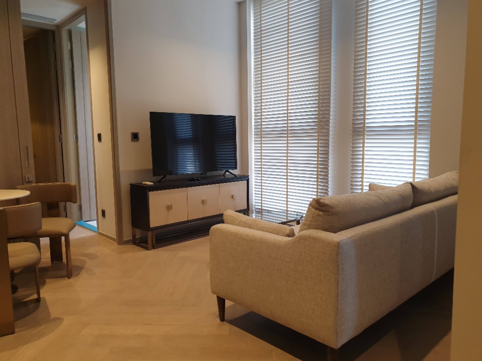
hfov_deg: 67.3
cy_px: 180
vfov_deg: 53.1
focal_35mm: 26
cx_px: 241
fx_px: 362
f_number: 2.4
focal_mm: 4.3
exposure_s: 1/50
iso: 320
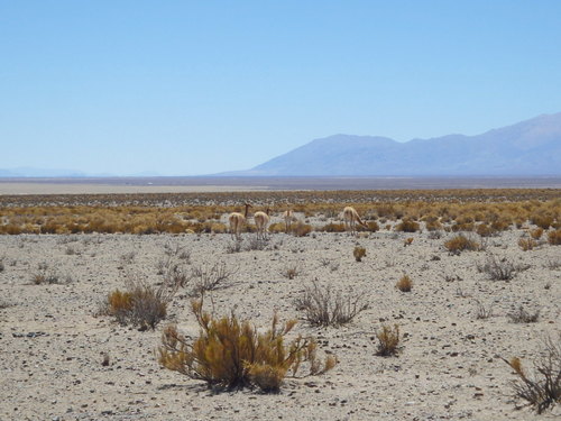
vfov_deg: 10.6
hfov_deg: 14.1
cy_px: 210
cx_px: 280
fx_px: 2269
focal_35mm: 140
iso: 125
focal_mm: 25
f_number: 5.9
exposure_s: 1/800
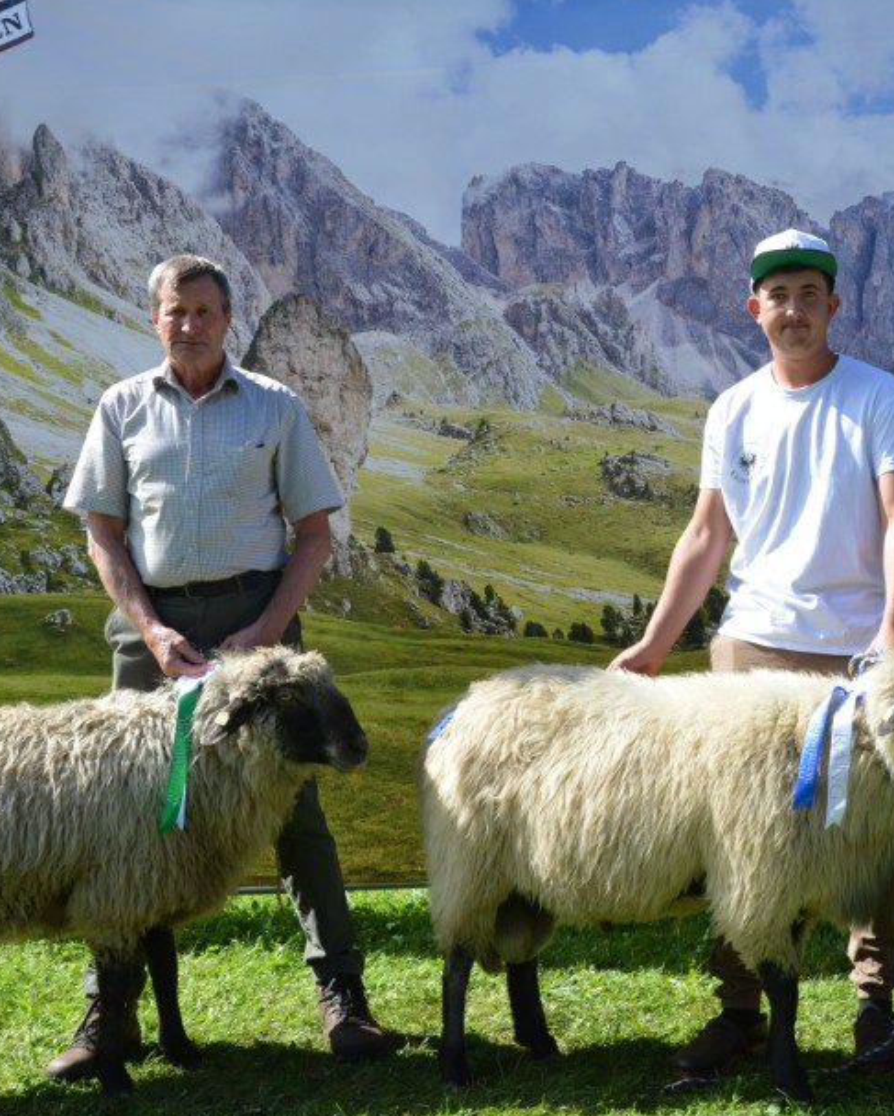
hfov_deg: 23.3
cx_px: 784
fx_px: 2115
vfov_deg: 29.5
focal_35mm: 64
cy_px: 481
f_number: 8
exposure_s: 1/250
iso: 200
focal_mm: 24
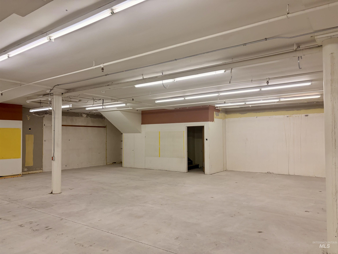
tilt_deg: -1.2
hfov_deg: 67.3
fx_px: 254
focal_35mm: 26
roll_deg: +1.0
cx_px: 169
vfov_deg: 53.1
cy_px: 127
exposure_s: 1/219
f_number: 1.6
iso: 100
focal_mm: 5.96
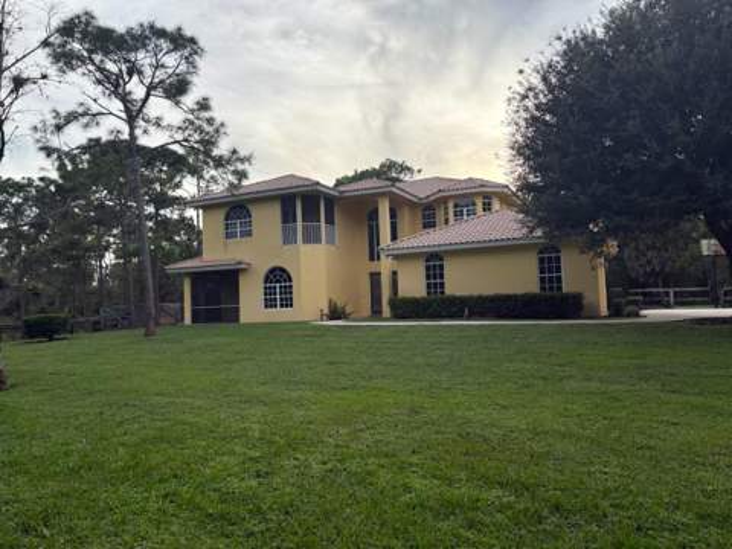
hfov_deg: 67.3
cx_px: 366
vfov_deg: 53.1
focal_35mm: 26
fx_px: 550
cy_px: 274
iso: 64
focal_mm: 5.96
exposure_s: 1/1587
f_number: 1.6
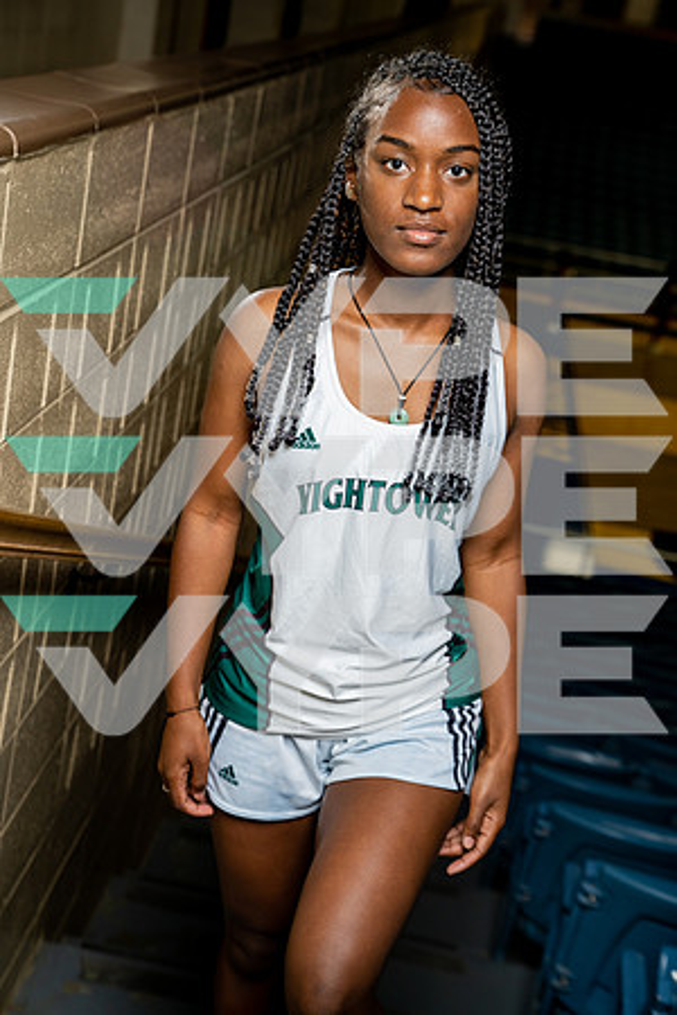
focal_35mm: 57
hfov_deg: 23.8
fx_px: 1608
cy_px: 508
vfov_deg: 35.1
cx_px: 338
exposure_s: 1/250
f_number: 4.5
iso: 400
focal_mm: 57
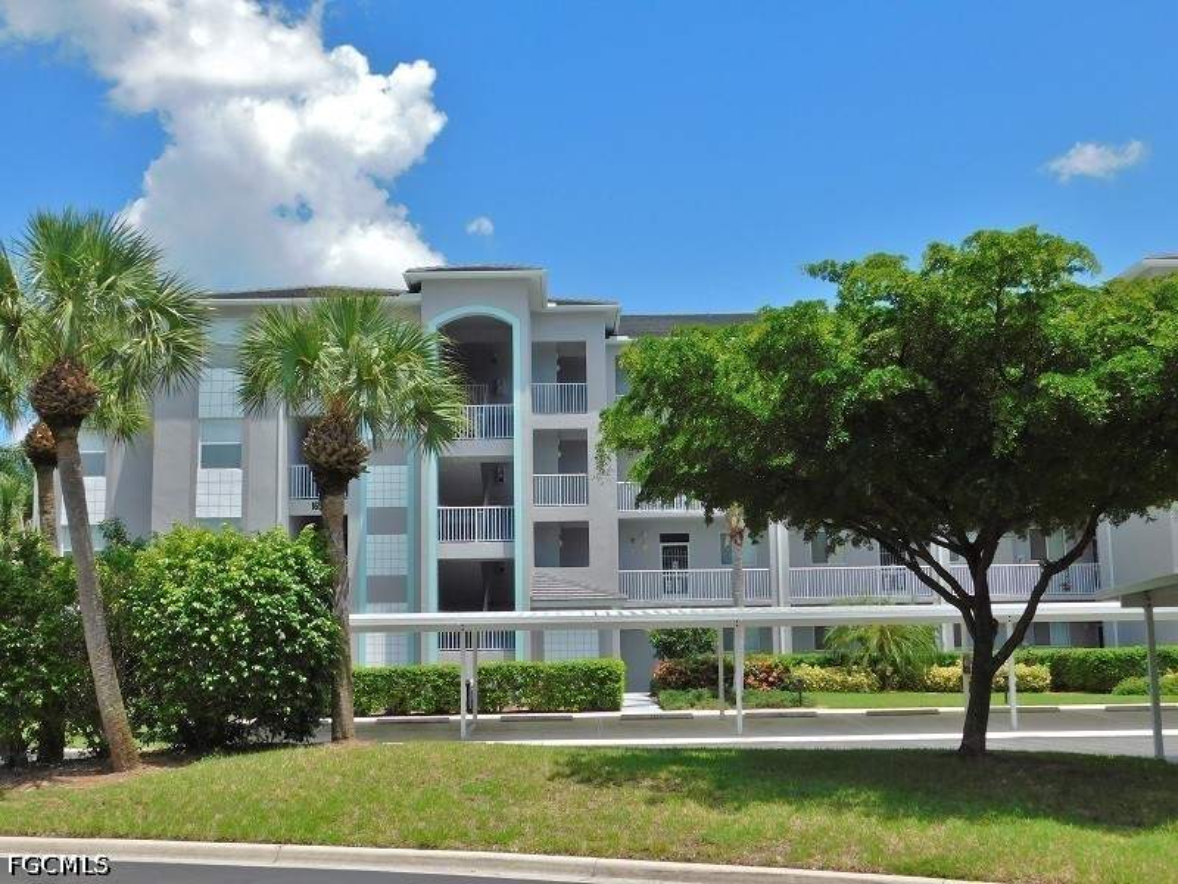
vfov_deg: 36.0
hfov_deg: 46.8
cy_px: 442
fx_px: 1361
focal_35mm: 40
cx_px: 589
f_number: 3.6
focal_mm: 7.1
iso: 125
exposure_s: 1/1250
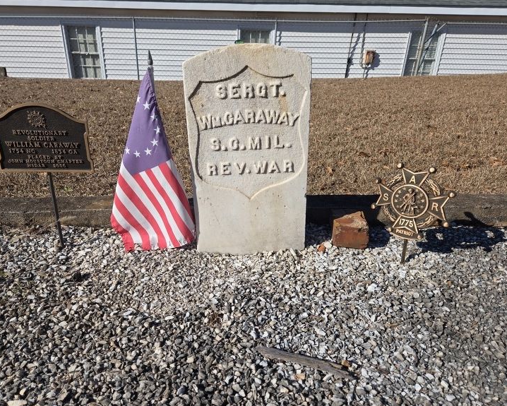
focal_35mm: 25
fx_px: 375
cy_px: 199
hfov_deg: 68.0
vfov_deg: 56.8
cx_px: 233
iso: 25
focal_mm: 5.4
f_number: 1.8
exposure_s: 1/2805
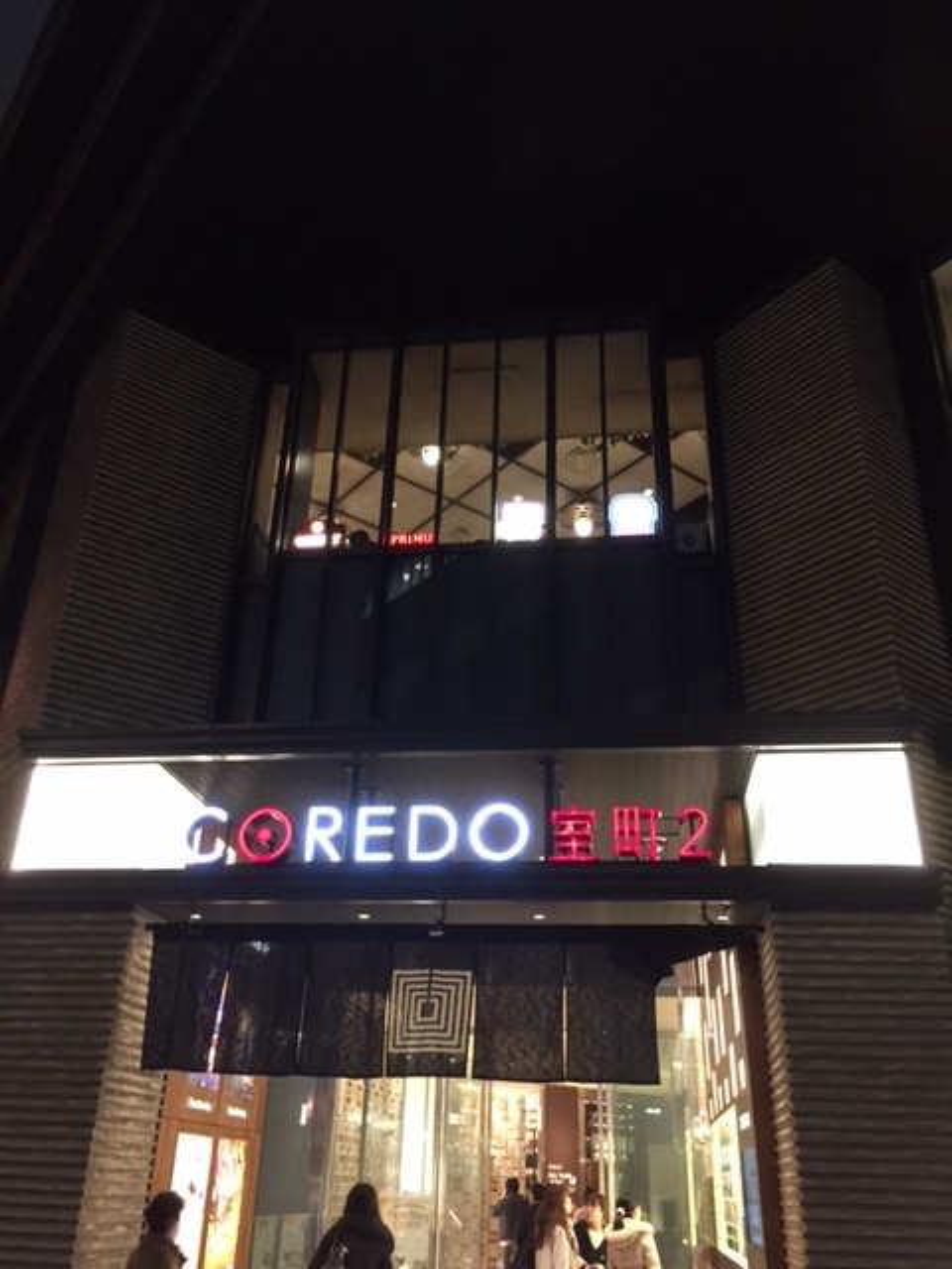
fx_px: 1063
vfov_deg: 61.7
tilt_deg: +27.2
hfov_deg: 48.2
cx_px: 476
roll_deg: -1.6
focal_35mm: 29
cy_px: 634
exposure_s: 1/15
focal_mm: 4.15
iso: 250
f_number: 2.2
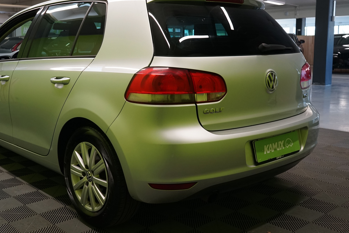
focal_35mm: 41
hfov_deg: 47.0
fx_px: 397
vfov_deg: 32.5
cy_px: 95
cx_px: 130
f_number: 5.6
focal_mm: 29
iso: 1250
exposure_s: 1/40
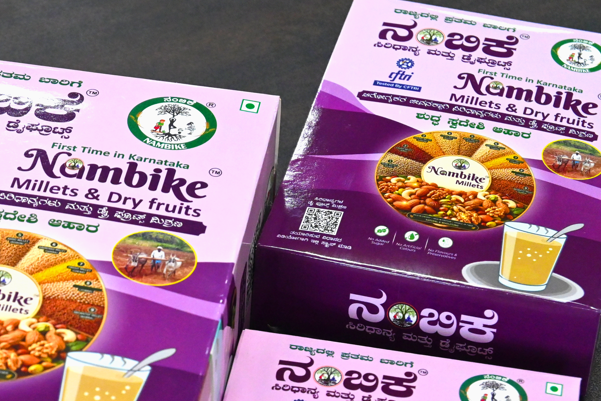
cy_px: 353
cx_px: 101
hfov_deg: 15.0
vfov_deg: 10.0
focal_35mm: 136
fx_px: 2270
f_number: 6.3
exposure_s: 1/160
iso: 2500
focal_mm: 50
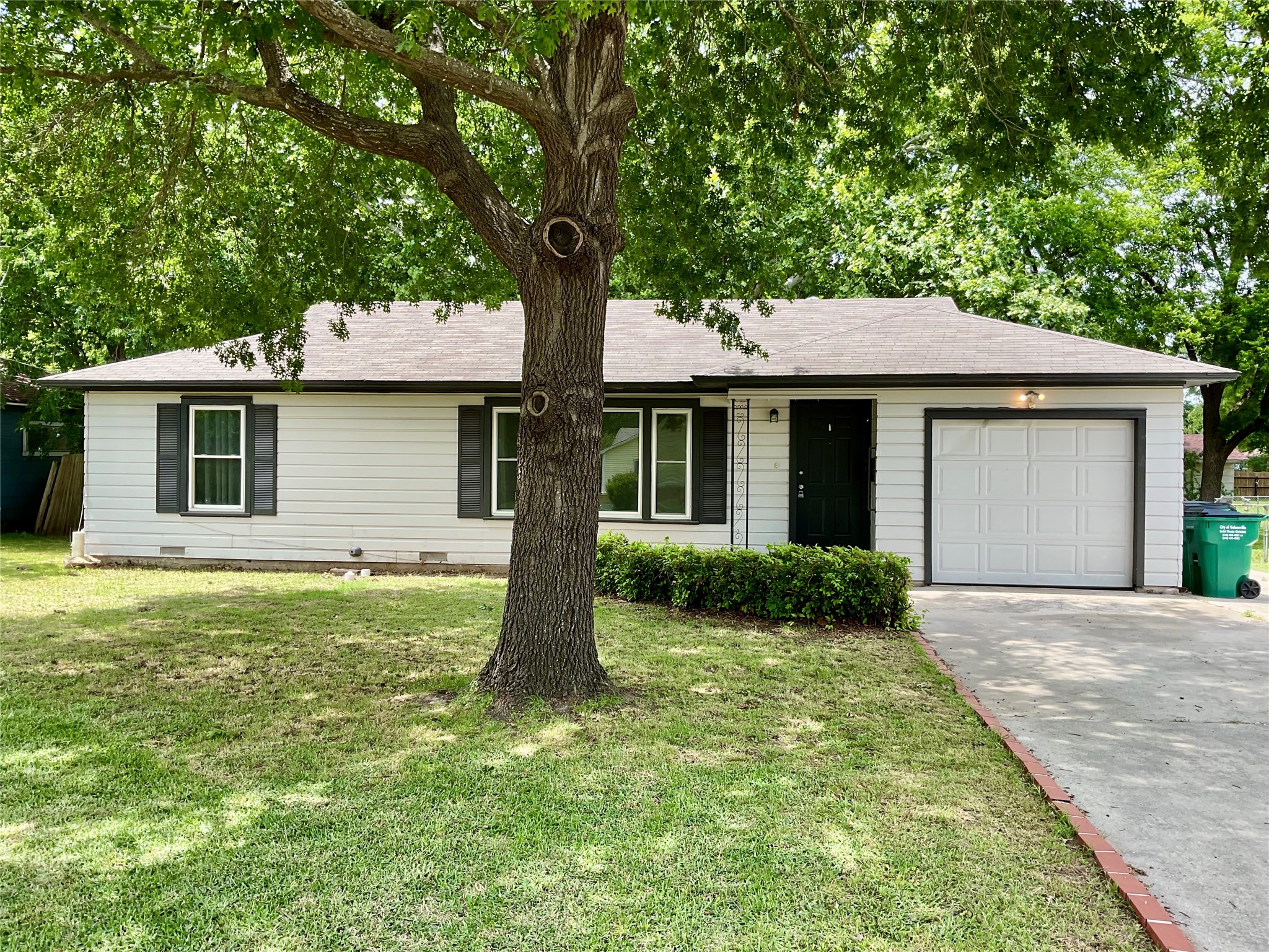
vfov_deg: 48.2
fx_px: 1063
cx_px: 634
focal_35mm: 29
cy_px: 476
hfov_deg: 61.7
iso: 16
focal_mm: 3
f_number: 1.8
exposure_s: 1/386
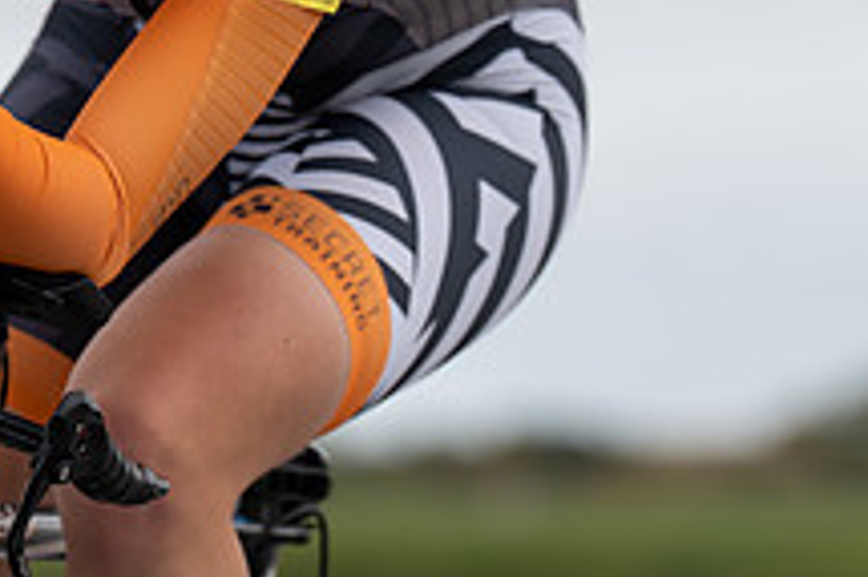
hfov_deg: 5.1
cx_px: -44
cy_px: 280
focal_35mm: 400
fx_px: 9637
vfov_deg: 3.4
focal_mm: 148
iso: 125
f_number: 3.5
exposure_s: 1/1000
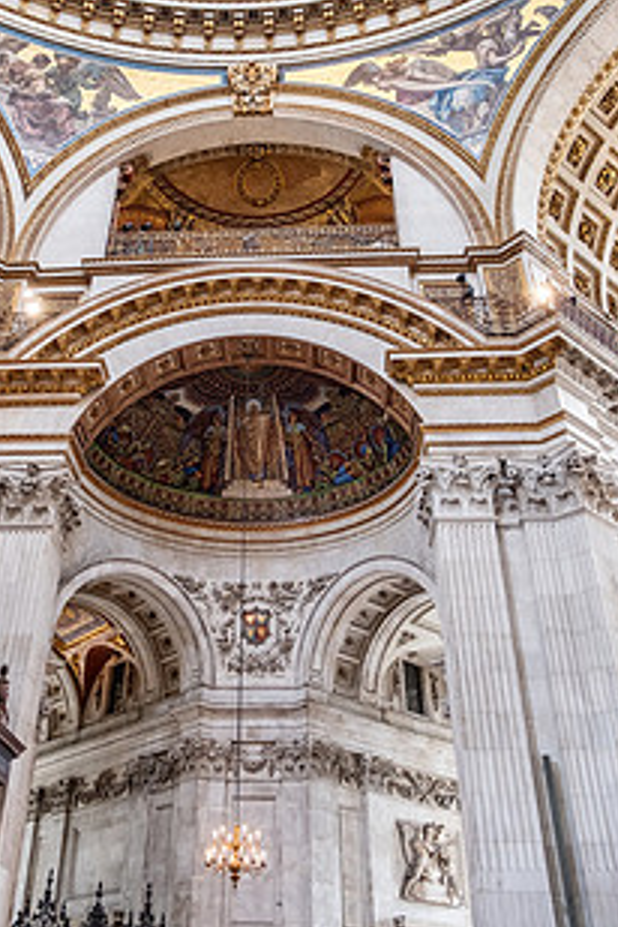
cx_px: 243
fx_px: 901
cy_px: 333
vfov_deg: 53.7
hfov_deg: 37.7
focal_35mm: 35
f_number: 2.8
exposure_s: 1/30
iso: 1000
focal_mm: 16
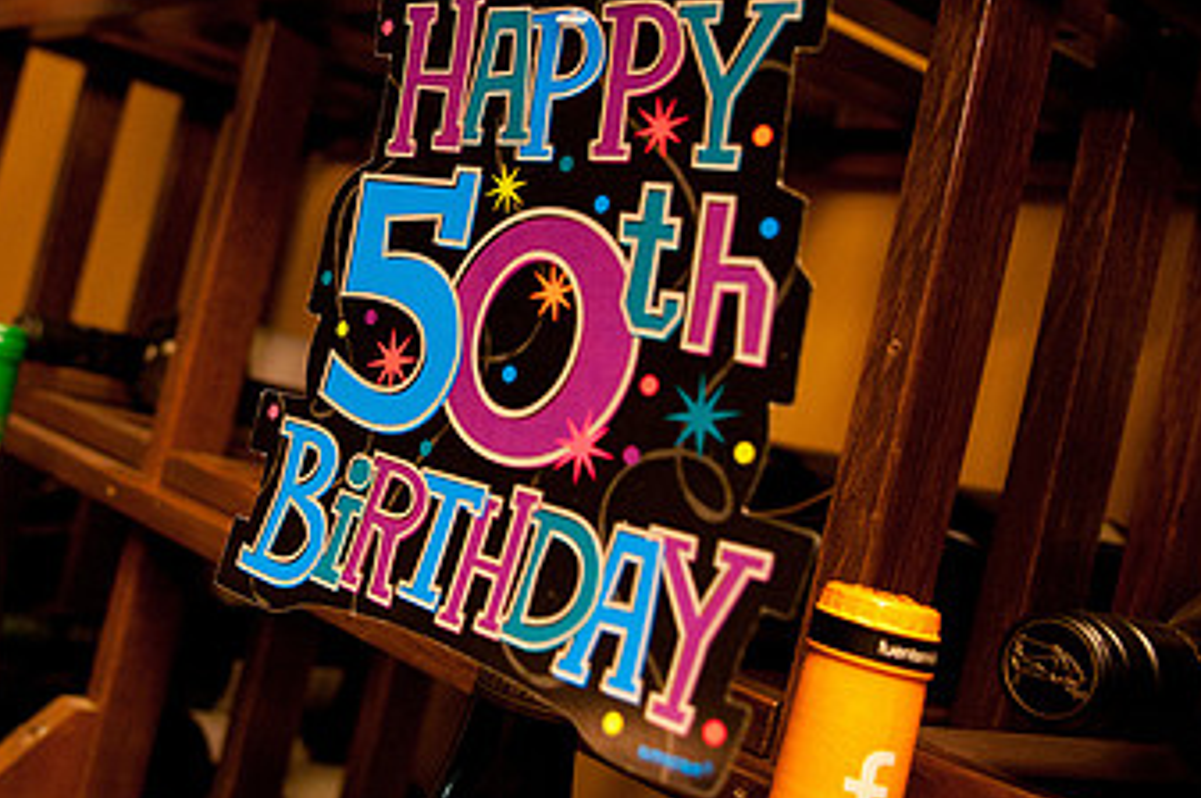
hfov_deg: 42.8
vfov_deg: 30.2
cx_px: 253
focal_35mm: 44
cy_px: 244
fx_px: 1462
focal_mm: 17
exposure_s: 1/30
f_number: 2.8
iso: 800
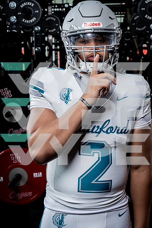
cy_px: 114
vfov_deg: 28.8
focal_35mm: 70
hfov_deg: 19.5
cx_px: 76
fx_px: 443
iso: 640
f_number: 9
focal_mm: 70
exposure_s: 1/250
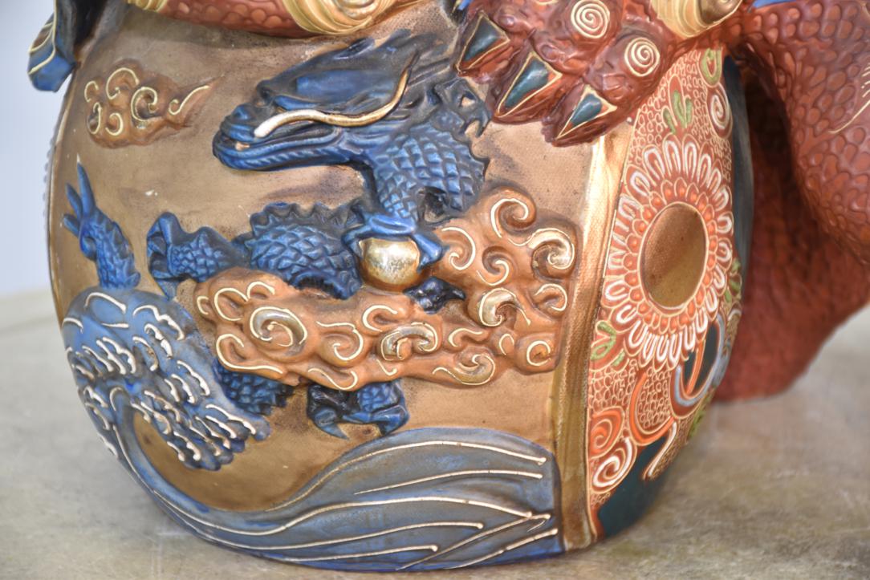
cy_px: 290
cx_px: 435
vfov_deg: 10.2
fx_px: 3263
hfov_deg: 15.2
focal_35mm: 135
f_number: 5.3
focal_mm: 90
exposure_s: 1/13
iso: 400
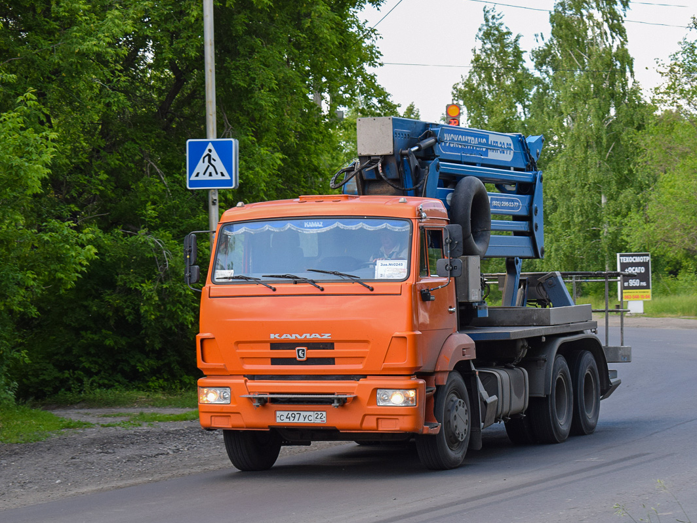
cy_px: 261
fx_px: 1803
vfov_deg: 16.5
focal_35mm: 90
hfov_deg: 21.9
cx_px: 377
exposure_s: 1/250
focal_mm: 55
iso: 400
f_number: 8
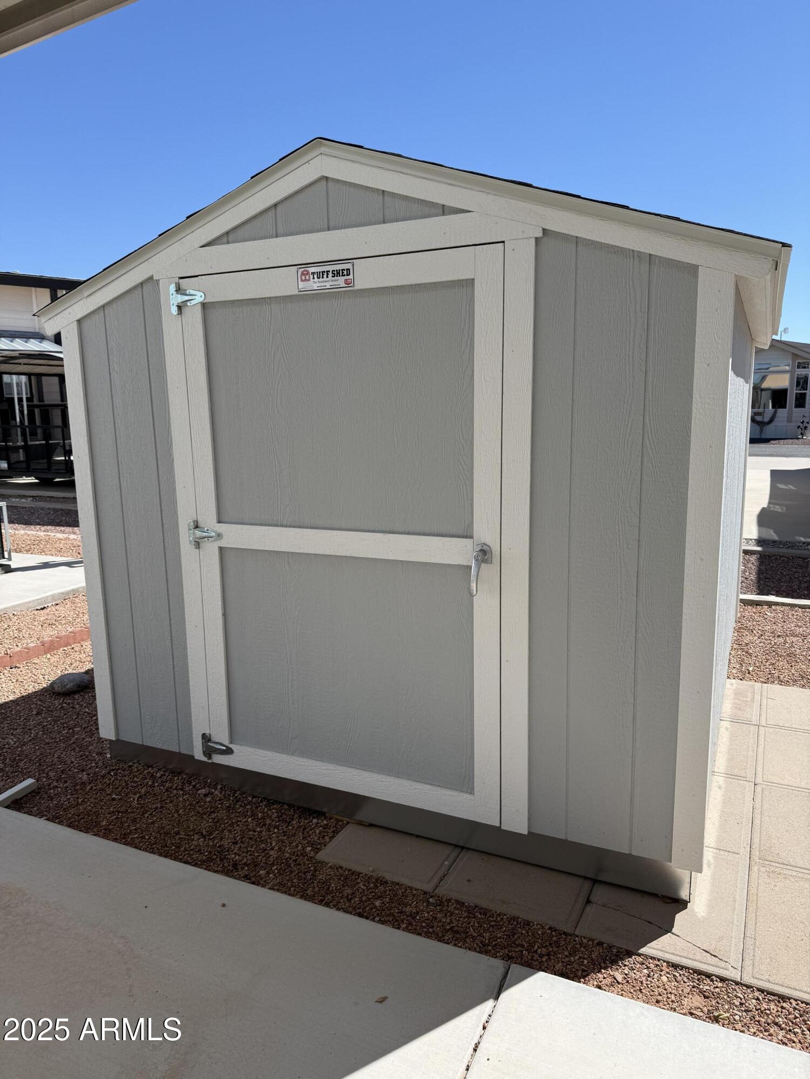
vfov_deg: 71.6
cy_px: 540
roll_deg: +1.3
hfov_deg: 56.8
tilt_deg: -9.7
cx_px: 405
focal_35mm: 24
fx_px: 749
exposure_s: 1/4405
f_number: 1.78
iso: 80
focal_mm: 6.76
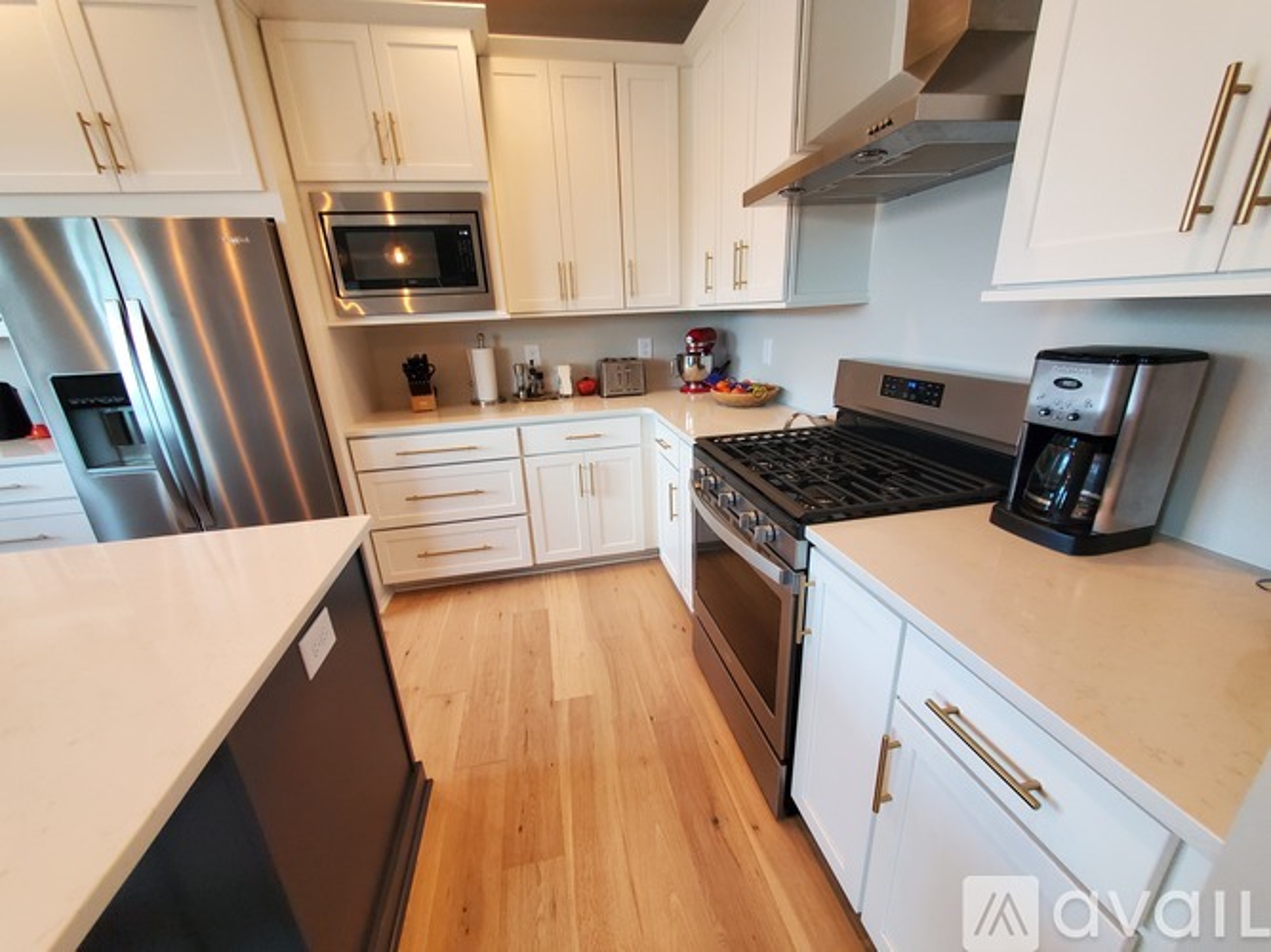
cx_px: 636
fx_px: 477
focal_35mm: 13
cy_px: 476
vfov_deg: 89.9
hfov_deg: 106.2
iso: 500
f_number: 2.2
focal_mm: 1.8
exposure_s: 1/60
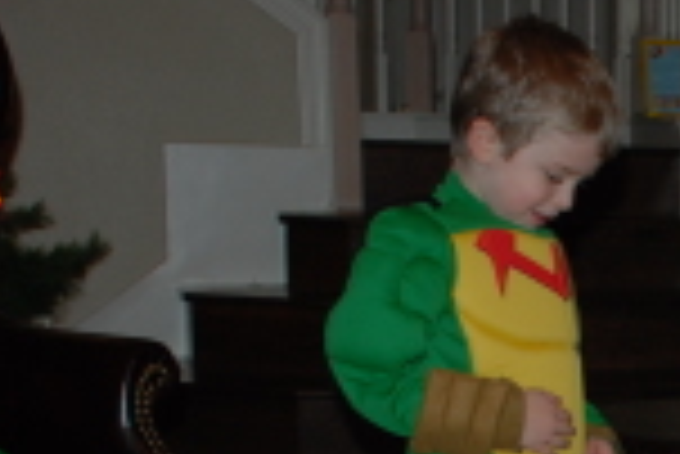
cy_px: 544
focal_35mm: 106
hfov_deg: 18.0
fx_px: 2004
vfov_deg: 12.6
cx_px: 892
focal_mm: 22
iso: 200
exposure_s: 1/60
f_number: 3.8
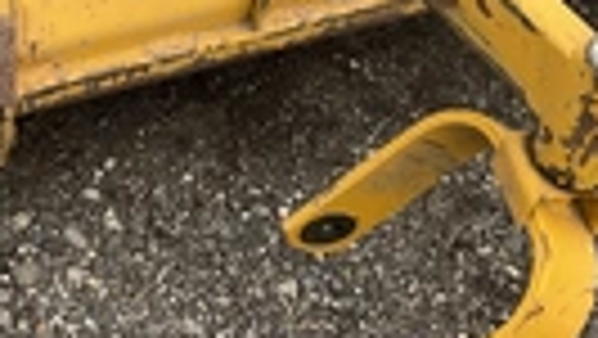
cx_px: 297
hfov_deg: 22.4
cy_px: 95
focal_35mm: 95
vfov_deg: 12.7
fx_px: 1507
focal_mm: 3
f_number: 1.8
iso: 25
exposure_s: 1/781
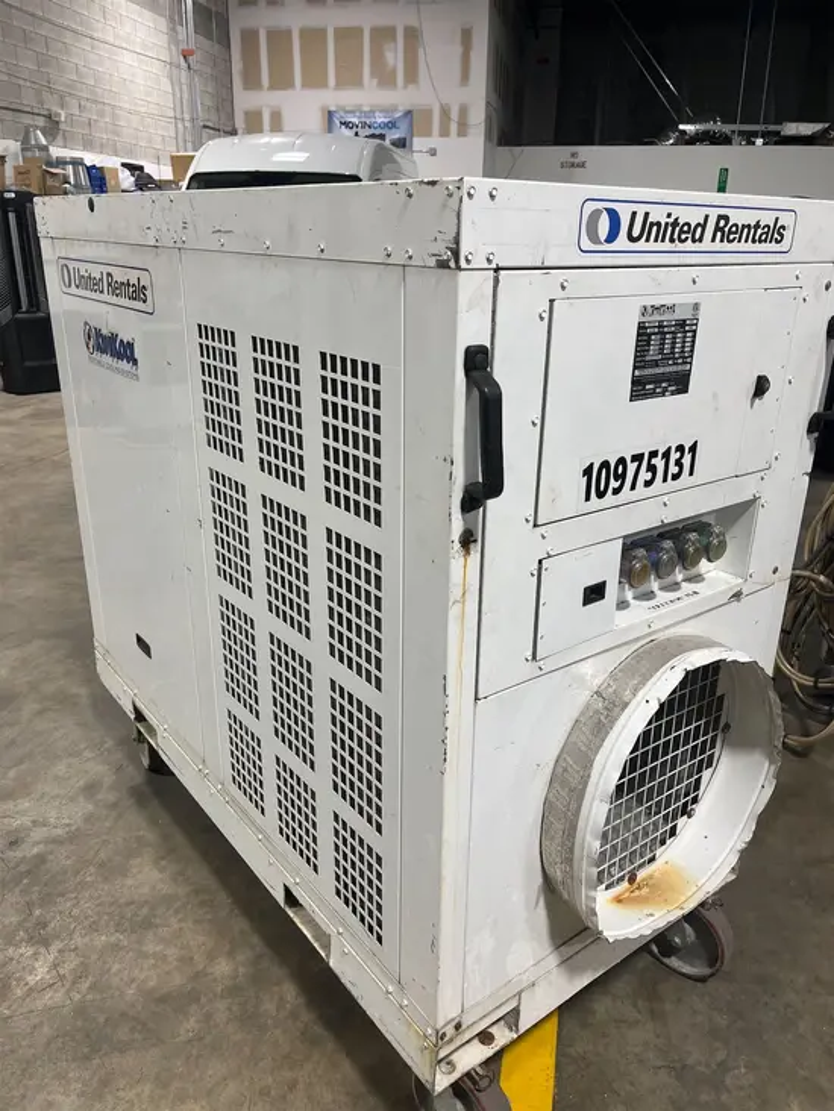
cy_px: 556
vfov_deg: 67.3
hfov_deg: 53.1
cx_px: 417
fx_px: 835
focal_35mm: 26
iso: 100
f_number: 1.6
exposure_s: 1/60
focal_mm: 5.1
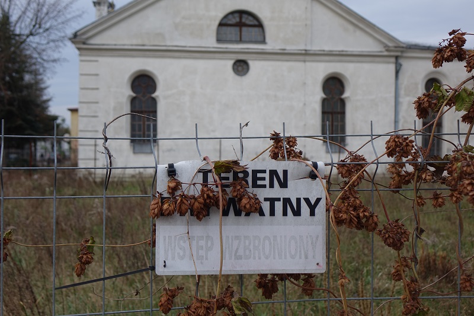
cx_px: 237
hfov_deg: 48.5
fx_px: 527
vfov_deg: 33.4
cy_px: 158
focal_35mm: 40
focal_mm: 14.84
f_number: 2.8
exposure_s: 1/200
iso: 125
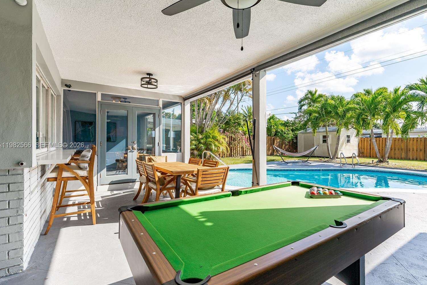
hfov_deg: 93.2
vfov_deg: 70.4
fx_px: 202
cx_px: 223
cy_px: 146
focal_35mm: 17
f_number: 8
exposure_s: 1/200
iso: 100
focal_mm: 16
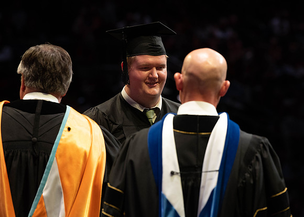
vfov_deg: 7.1
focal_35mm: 202
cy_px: 100
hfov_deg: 10.0
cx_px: 177
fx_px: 1746
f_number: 4.5
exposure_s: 1/320
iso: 1600
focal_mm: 175
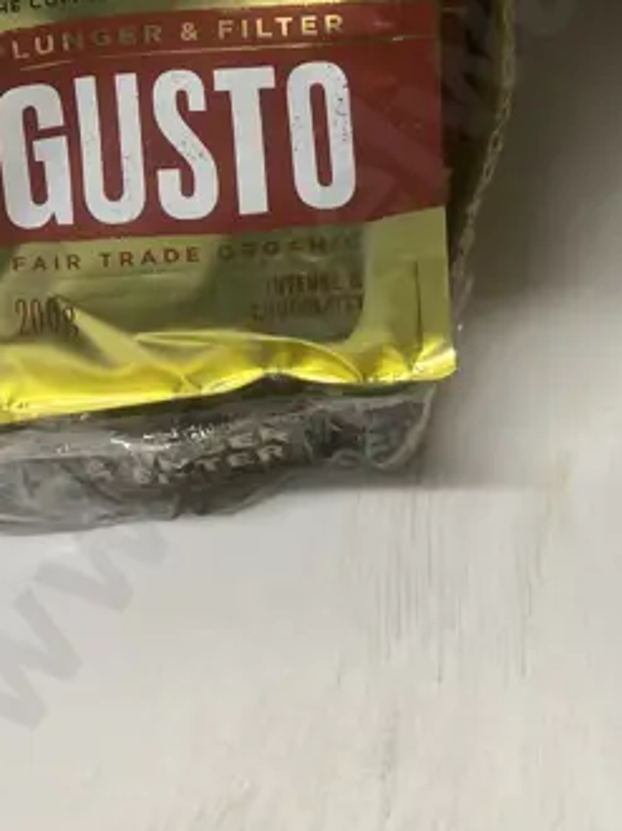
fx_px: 2087
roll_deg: -0.4
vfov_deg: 20.9
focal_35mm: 87
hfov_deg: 16.5
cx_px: 665
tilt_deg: -29.8
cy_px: -191
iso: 64
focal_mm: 3.99
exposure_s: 1/50
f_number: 1.8
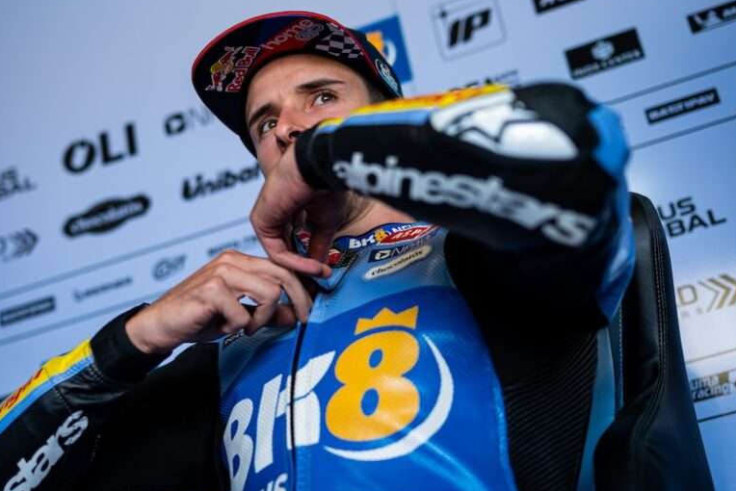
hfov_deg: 30.0
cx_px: 288
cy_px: 258
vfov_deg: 20.3
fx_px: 1370
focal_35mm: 67
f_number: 2
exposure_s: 1/320
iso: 320
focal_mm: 50
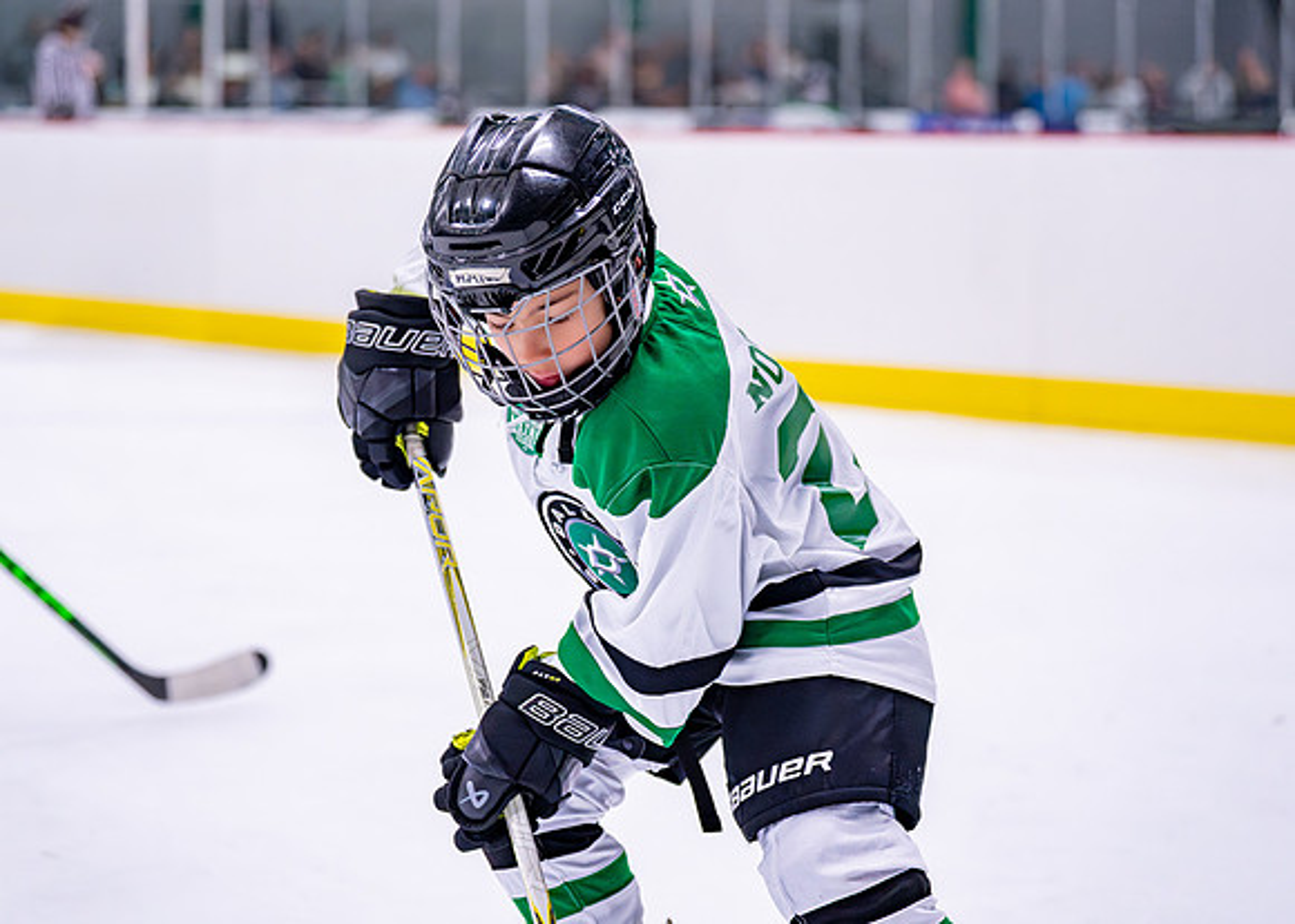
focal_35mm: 83
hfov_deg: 23.8
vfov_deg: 17.1
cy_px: 400
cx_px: 599
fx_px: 3070
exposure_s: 1/1250
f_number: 2.8
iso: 2500
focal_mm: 70
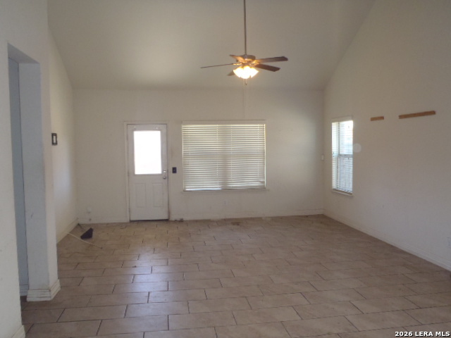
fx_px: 365
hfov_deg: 63.4
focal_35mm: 28
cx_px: 226
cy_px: 169
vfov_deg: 49.7
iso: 250
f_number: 3.9
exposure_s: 1/30
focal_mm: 5
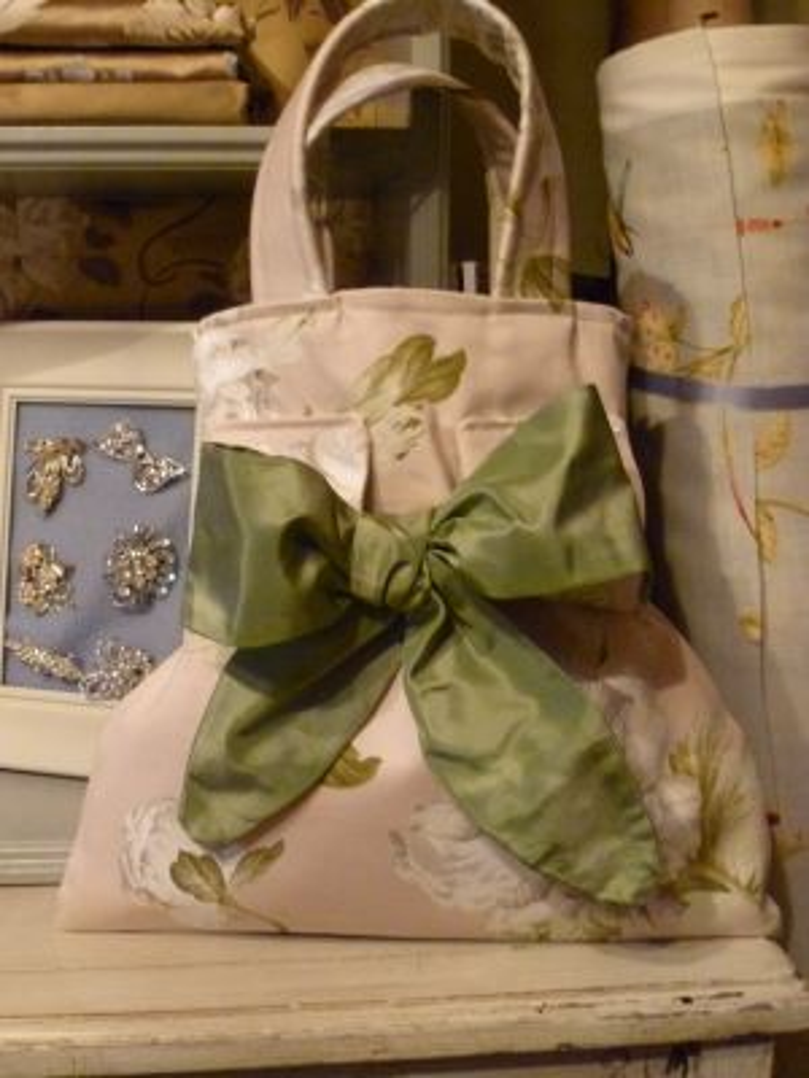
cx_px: 404
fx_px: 1215
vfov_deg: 47.9
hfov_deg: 36.8
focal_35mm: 39
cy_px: 539
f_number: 3.7
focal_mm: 6.9
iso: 800
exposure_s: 1/10
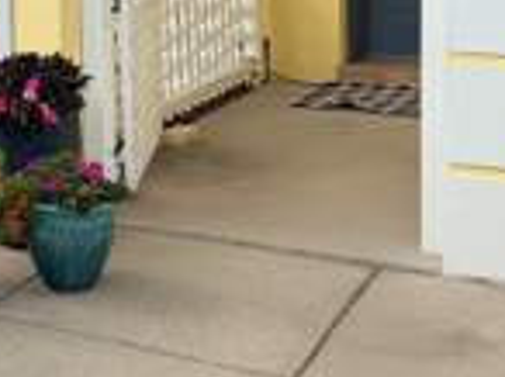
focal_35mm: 79
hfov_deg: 22.7
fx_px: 1151
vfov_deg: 18.1
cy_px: -17
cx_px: -111
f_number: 1.78
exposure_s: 1/1585
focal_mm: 6.76
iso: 100
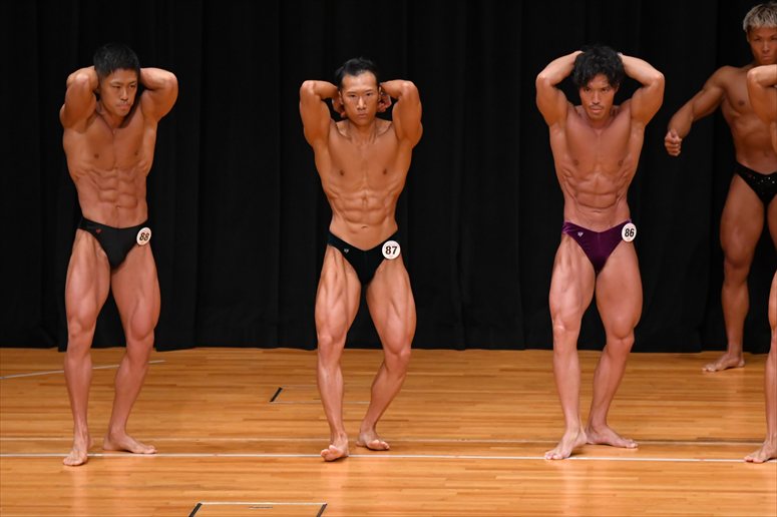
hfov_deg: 7.6
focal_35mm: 270
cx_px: 388
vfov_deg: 5.1
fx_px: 5825
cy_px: 258
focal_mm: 180
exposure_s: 1/400
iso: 3200
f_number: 5.6
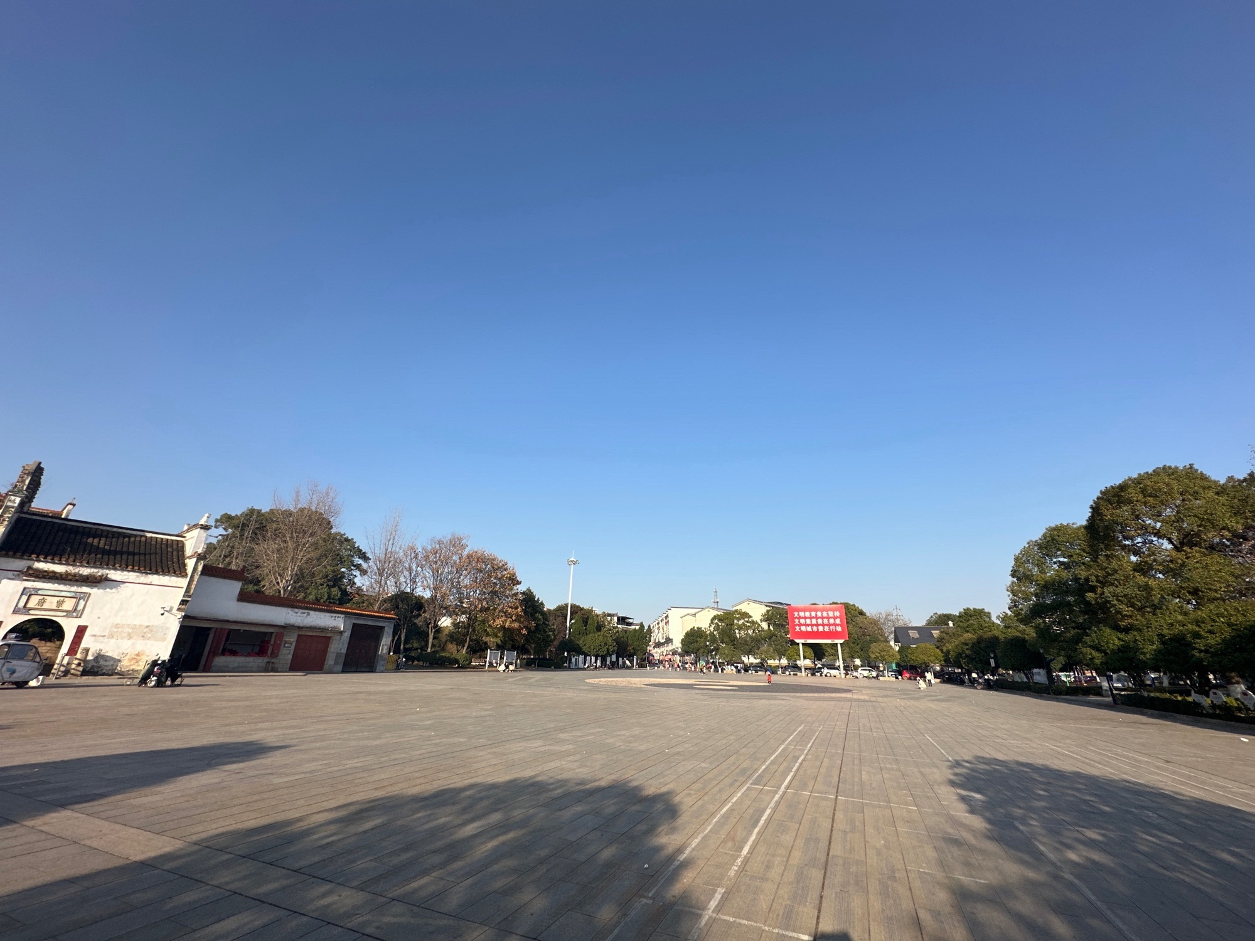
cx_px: 628
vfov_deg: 85.7
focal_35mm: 14
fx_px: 508
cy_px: 470
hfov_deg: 102.1
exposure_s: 1/1795
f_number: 2.2
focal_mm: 2.22
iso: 40
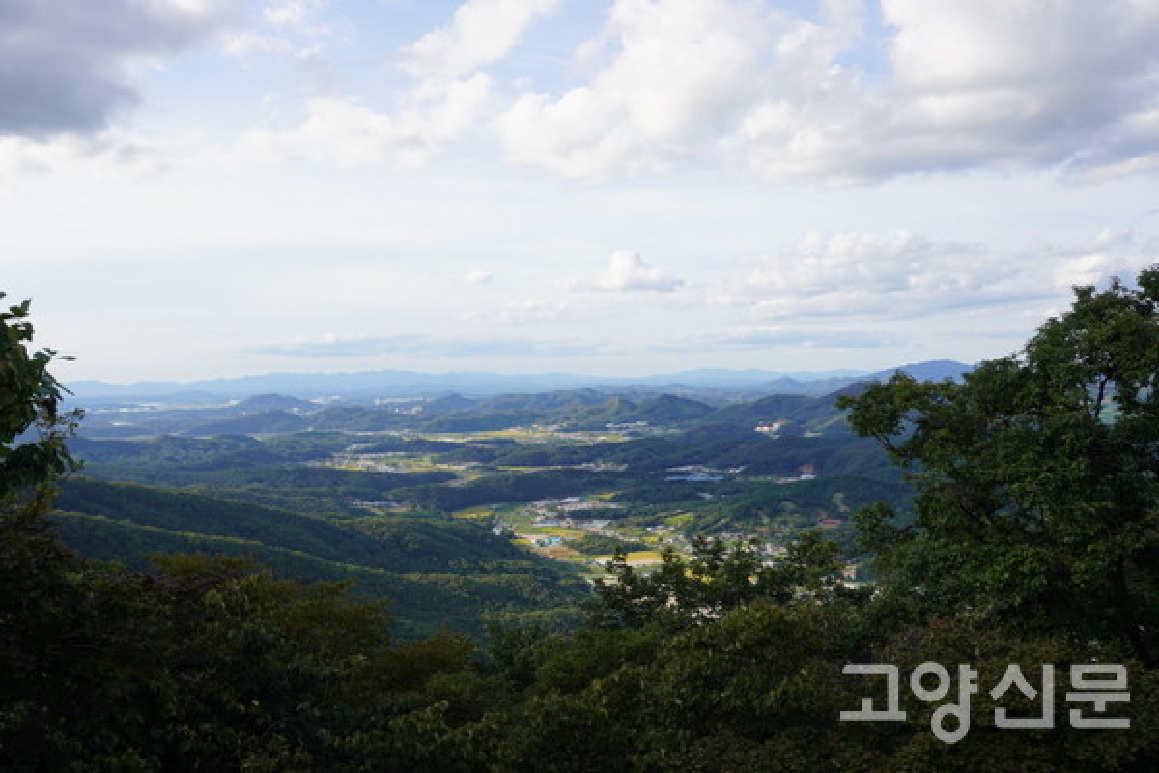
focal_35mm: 32
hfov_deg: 59.5
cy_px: 386
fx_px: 1014
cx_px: 580
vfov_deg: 41.7
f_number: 9
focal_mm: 21
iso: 100
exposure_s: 1/125
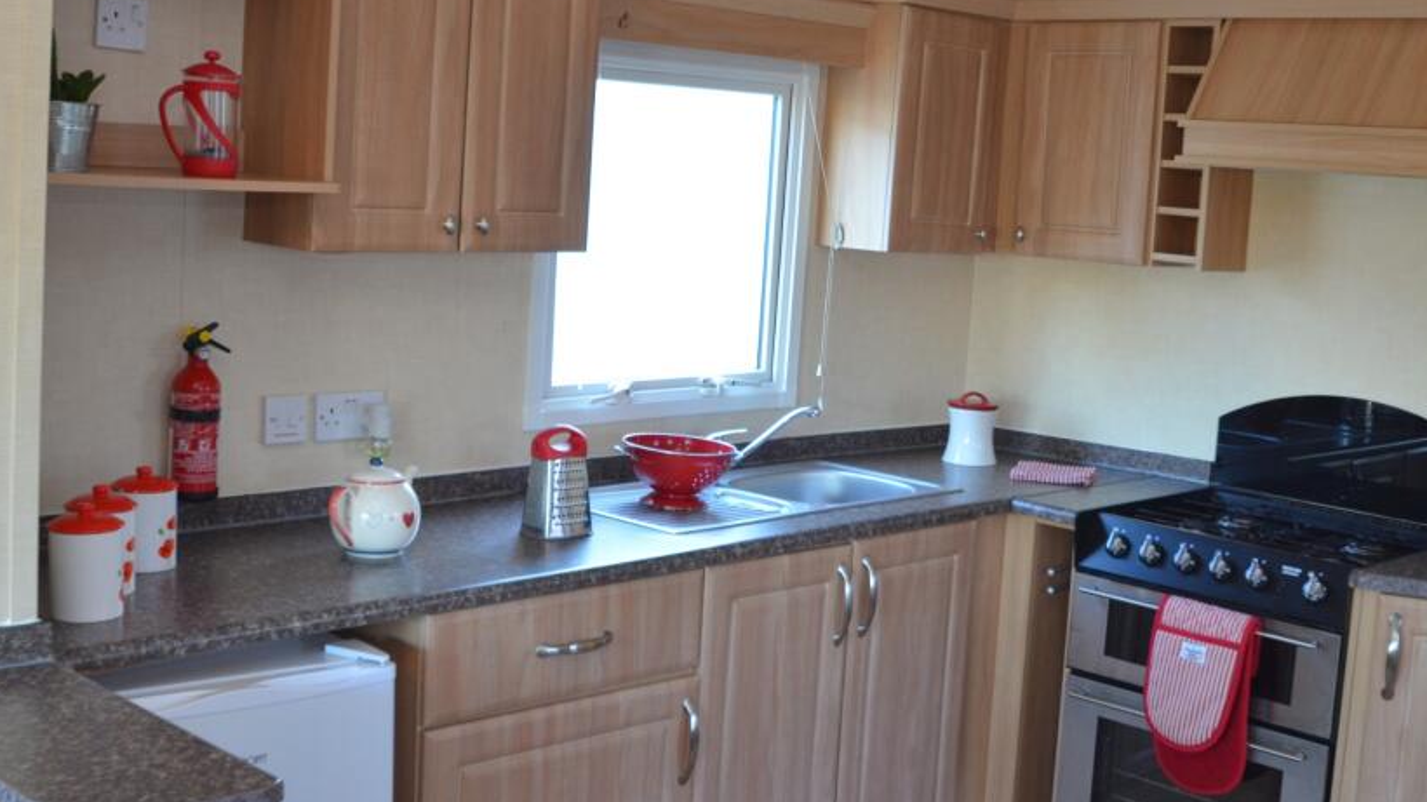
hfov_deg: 43.7
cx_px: 745
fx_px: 1778
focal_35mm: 47
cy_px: 368
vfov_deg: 25.4
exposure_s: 1/50
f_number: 4.5
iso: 800
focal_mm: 24
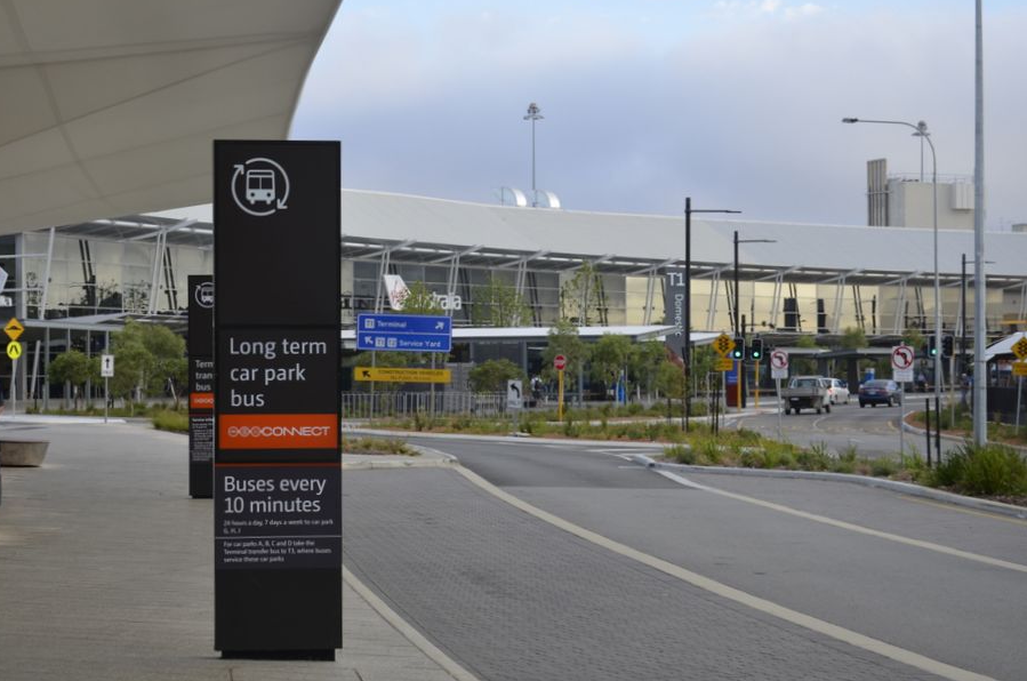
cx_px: 444
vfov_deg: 16.6
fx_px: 2335
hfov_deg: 24.8
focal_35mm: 82
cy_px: 339
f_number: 7.1
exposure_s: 1/200
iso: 200
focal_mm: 48
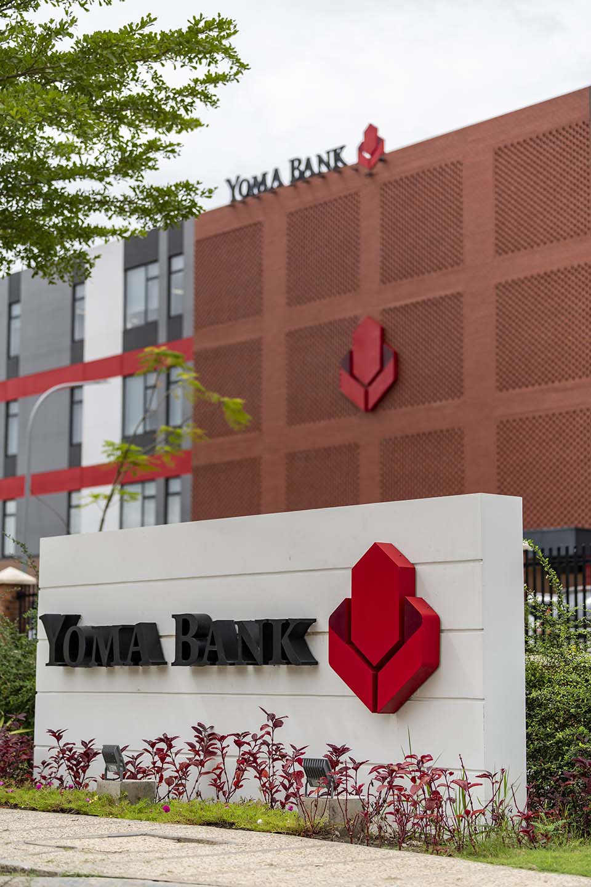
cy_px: 444
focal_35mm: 70
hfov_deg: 19.5
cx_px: 296
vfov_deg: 28.8
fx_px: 1724
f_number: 2.8
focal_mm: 70
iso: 140
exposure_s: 1/2000
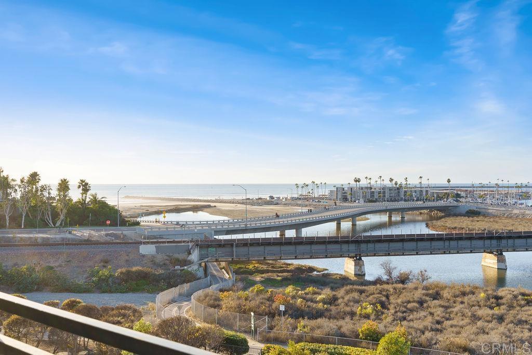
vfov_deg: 37.9
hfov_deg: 54.4
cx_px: 266
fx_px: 517
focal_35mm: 35
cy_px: 178
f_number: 11
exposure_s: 1/40
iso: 400
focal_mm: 35
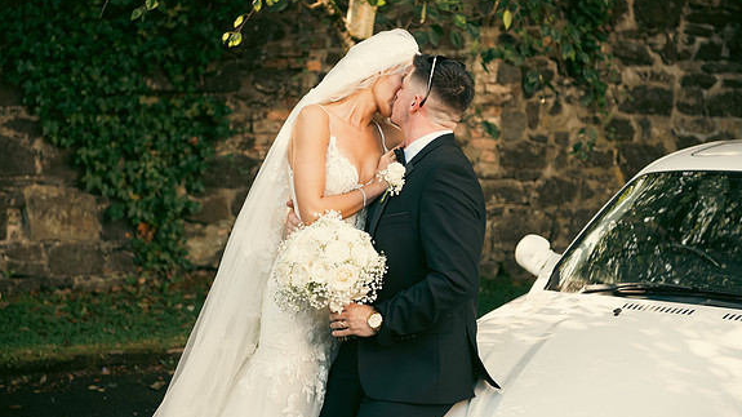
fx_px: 1455
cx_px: 373
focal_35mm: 74
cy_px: 180
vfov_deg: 16.3
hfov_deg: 28.6
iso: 160
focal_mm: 70
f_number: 3.5
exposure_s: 1/200
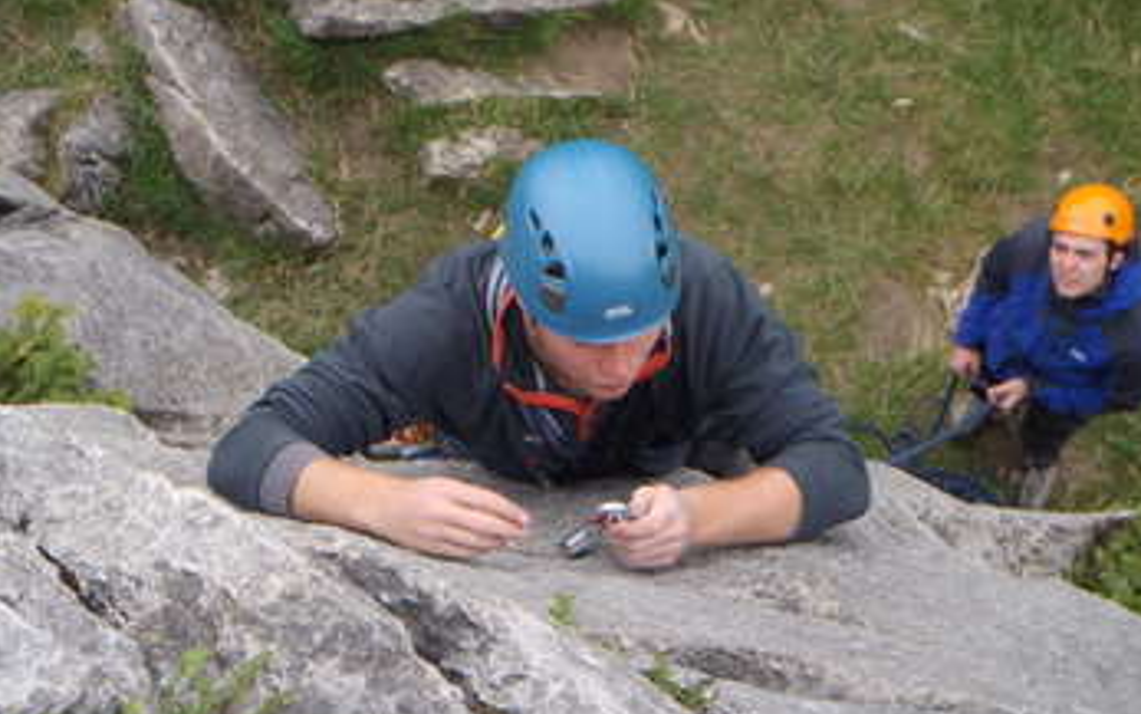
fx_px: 2426
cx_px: 572
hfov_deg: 26.5
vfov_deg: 16.7
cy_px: 373
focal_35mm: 78
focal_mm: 13.18
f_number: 4
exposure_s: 1/160
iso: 80
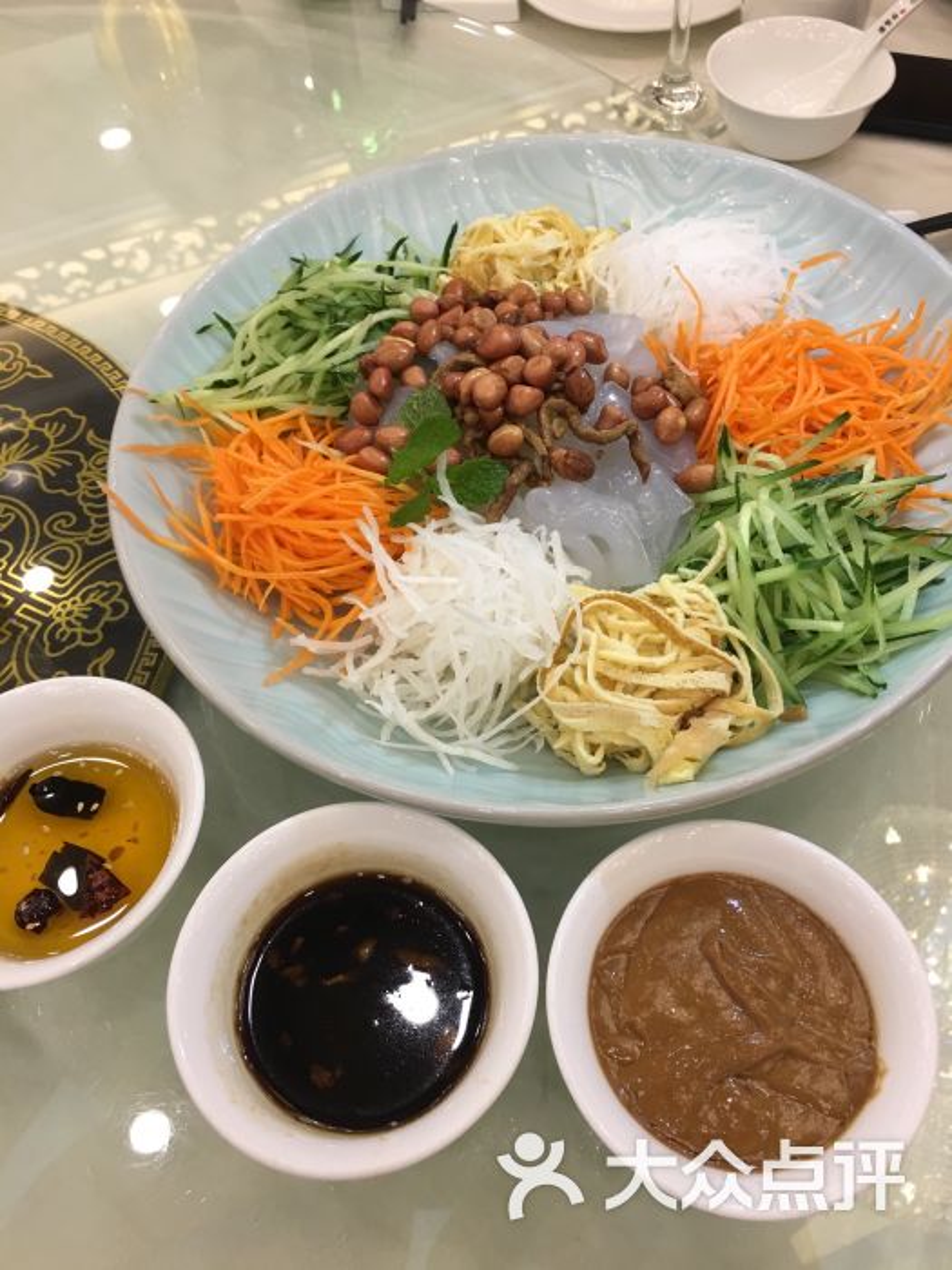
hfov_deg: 48.2
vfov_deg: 61.7
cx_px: 476
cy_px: 635
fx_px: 1063
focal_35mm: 29
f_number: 2.2
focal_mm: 4.15
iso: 40
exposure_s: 1/17
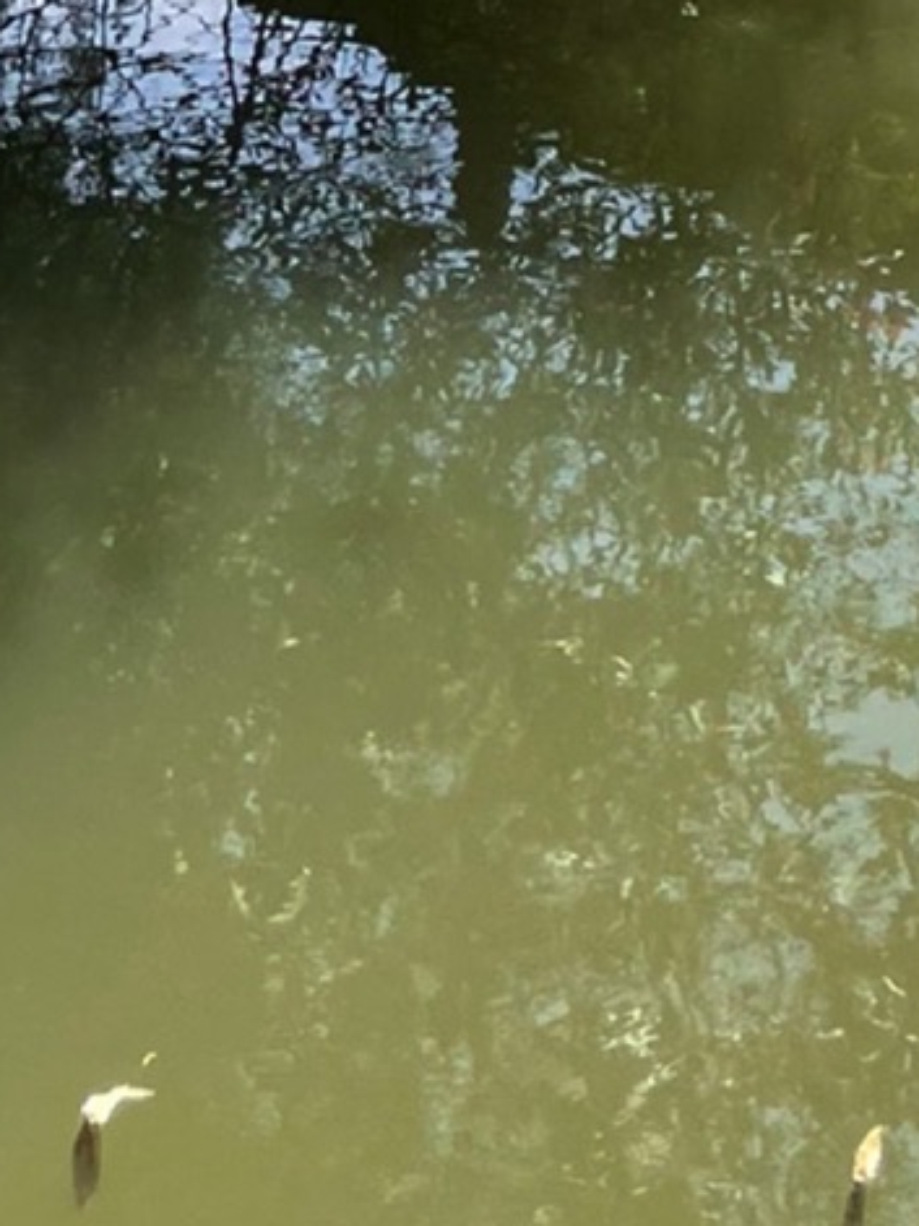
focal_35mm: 113
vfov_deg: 14.3
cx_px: 1159
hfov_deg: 12.7
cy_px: -1294
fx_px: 4002
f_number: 1.6
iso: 32
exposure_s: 1/1949
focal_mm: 4.2
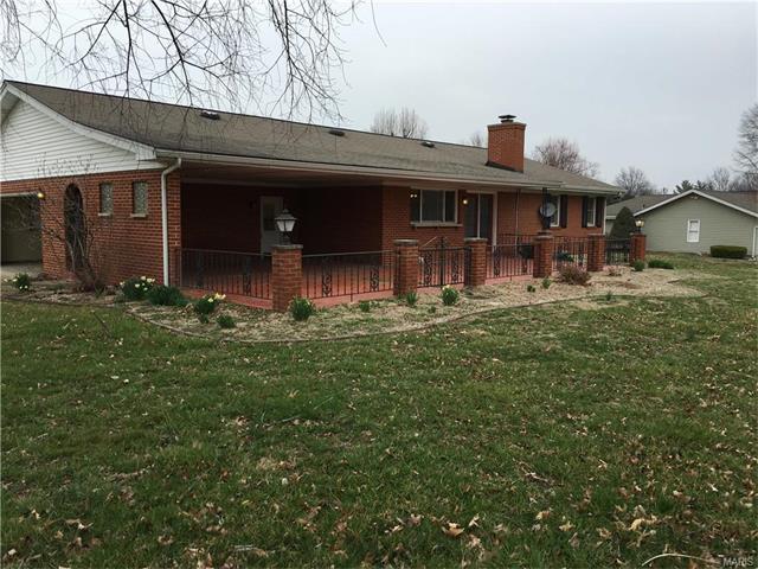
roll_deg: -0.5
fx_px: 635
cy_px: 284
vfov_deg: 48.2
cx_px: 379
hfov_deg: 61.7
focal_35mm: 29
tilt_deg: -5.6
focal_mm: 4.15
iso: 25
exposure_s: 1/1026
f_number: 2.2
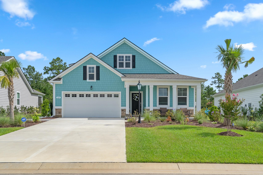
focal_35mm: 26
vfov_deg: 49.6
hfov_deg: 69.4
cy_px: 88
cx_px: 132
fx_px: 190
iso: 200
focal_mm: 26
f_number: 8
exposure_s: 1/250
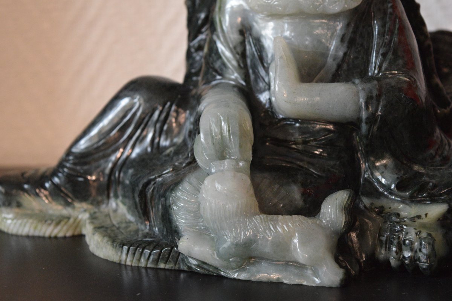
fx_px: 1036
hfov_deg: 24.6
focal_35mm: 82
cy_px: 150
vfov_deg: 16.6
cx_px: 226
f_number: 5.6
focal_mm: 55
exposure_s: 1/60
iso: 3200
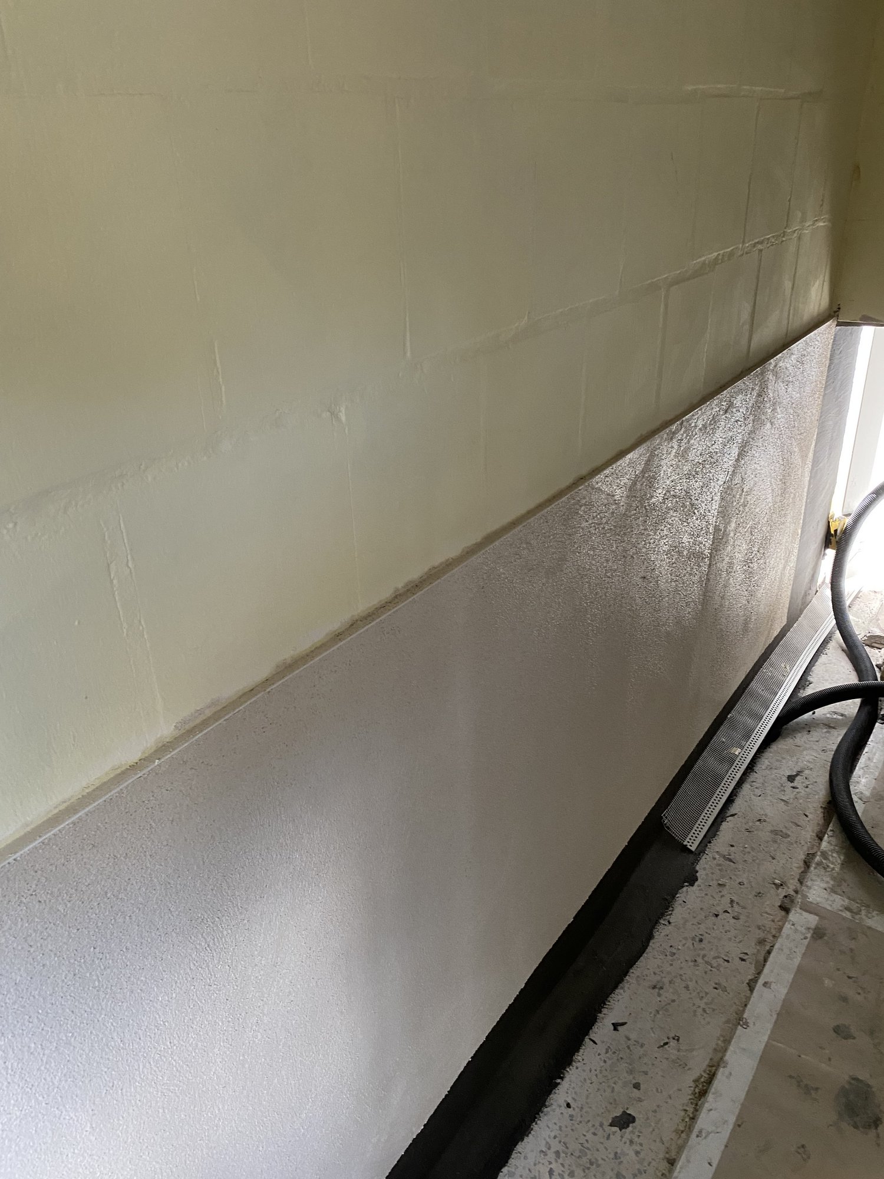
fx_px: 885
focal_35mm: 26
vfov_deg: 67.3
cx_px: 442
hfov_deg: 53.1
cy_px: 590
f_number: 1.8
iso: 320
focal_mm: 4.25
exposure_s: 1/60
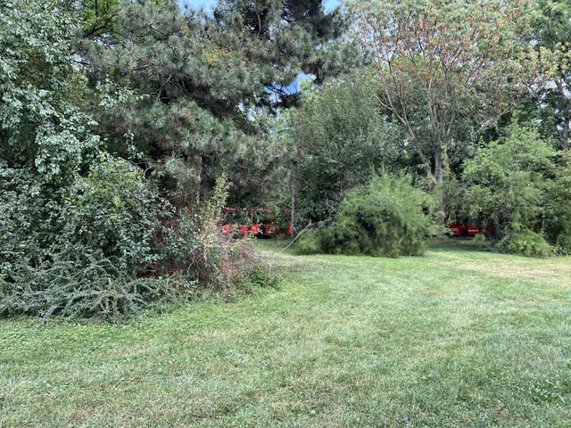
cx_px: 286
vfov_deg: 53.1
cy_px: 214
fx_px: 429
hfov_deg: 67.3
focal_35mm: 26
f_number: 1.5
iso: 50
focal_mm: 5.7
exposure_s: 1/389
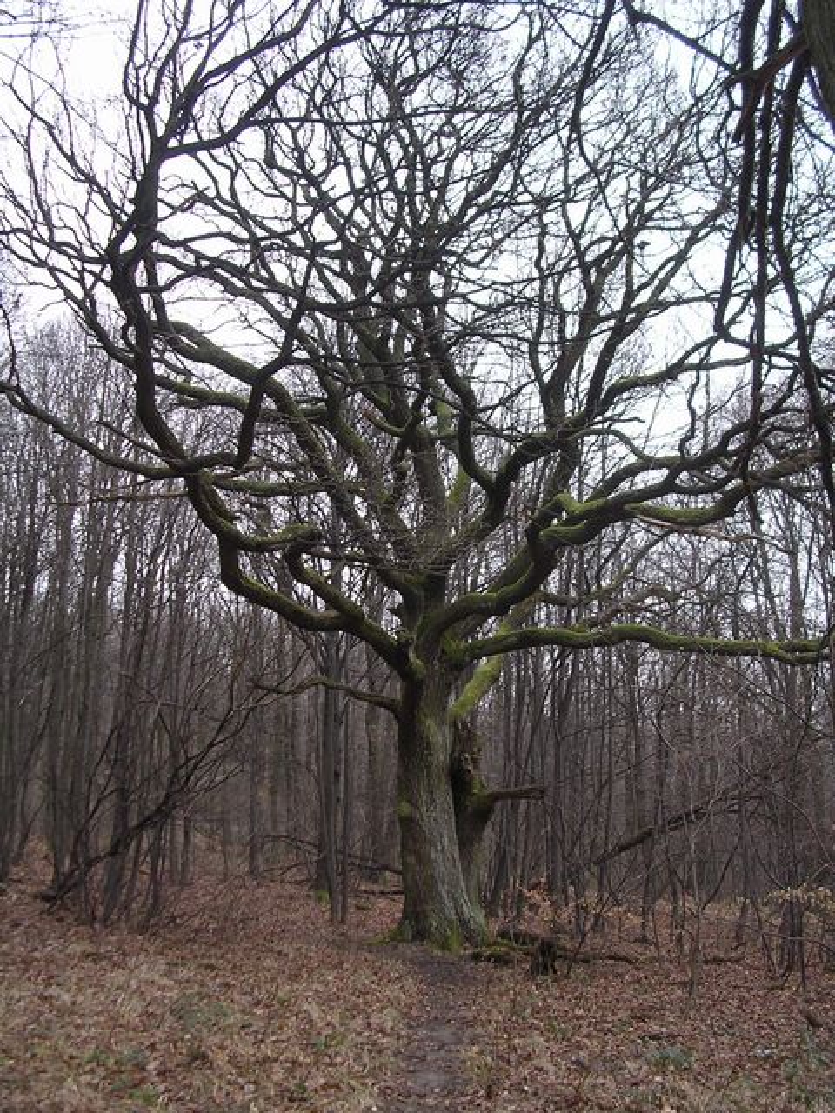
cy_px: 556
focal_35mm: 38
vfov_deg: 49.0
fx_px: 1222
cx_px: 418
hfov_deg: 37.7
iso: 100
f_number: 2.8
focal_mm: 5.8
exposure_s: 1/49.1
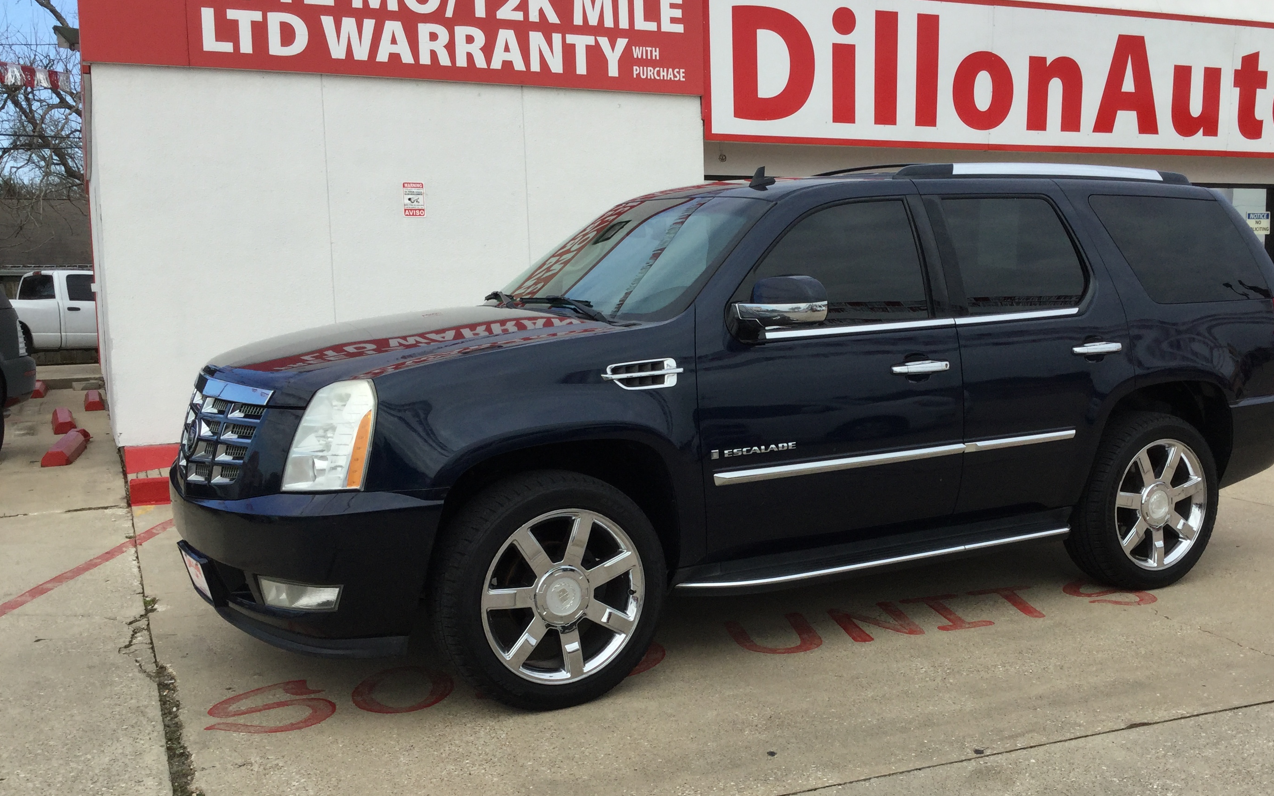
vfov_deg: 32.7
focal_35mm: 39
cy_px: 450
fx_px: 1354
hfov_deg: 50.1
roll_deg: +0.0
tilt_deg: -7.7
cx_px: 753
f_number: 2.4
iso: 25
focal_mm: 3.3
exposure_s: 1/831
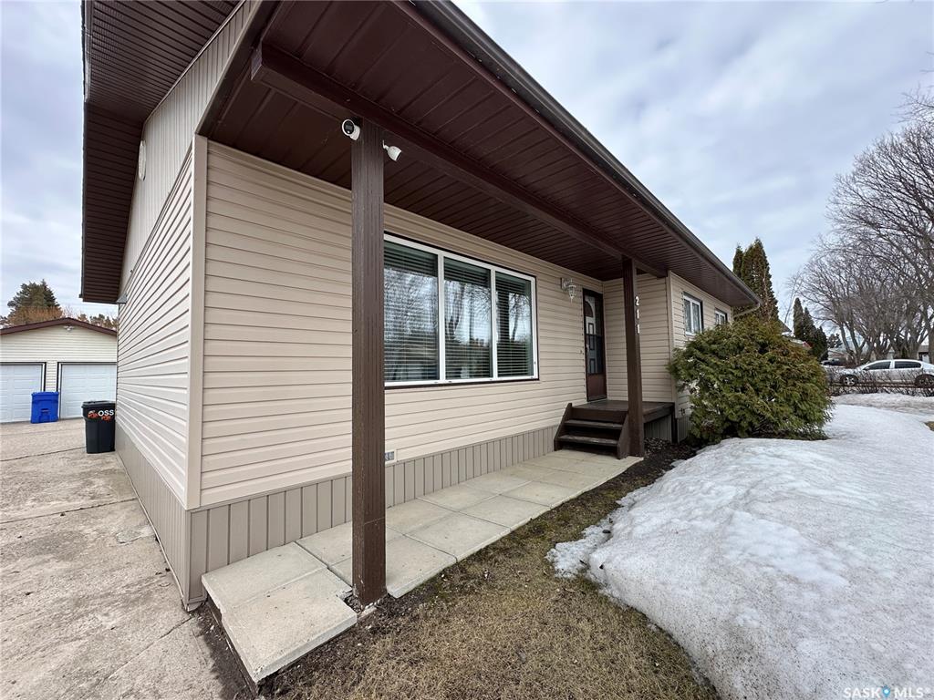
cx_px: 467
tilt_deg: +3.2
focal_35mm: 14
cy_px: 350
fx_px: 378
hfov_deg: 102.1
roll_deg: +1.3
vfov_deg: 85.7
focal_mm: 2.22
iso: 40
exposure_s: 1/593
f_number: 2.2
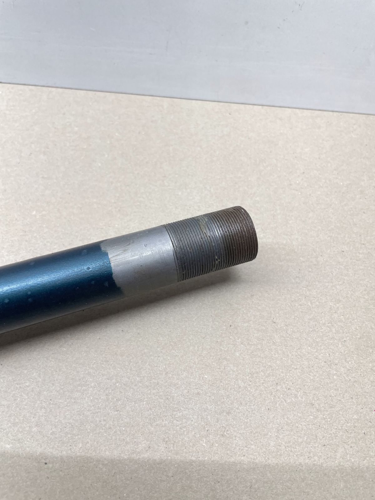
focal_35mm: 26
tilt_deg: -59.4
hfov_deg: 53.1
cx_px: 188
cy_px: 250
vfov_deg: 67.3
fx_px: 376
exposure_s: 1/100
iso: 80
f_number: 1.6
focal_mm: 4.2
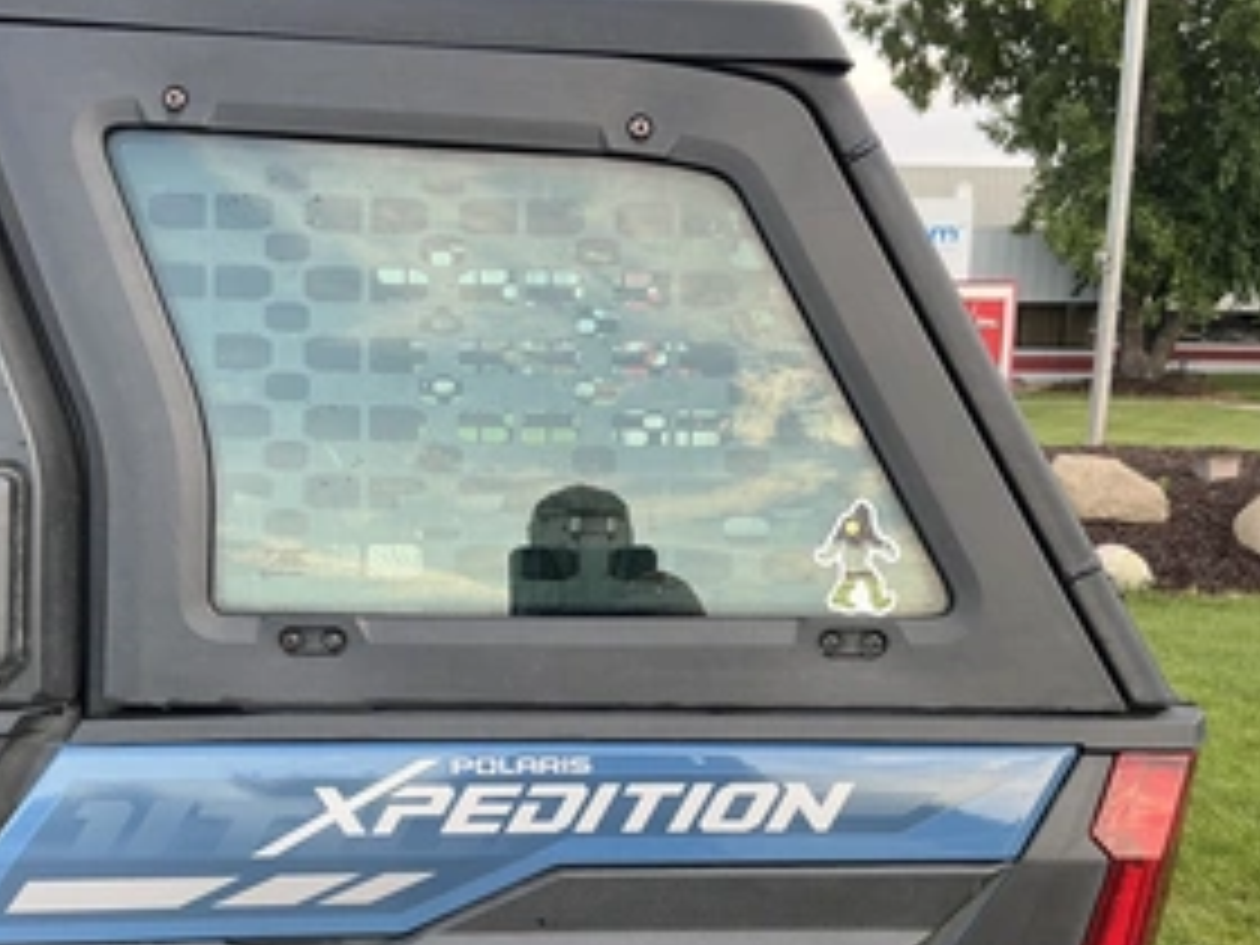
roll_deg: -1.8
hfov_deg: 46.6
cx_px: 513
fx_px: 1456
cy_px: 608
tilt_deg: -9.7
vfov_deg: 35.7
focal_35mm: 40
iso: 16
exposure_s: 1/122
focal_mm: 3
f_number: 1.8
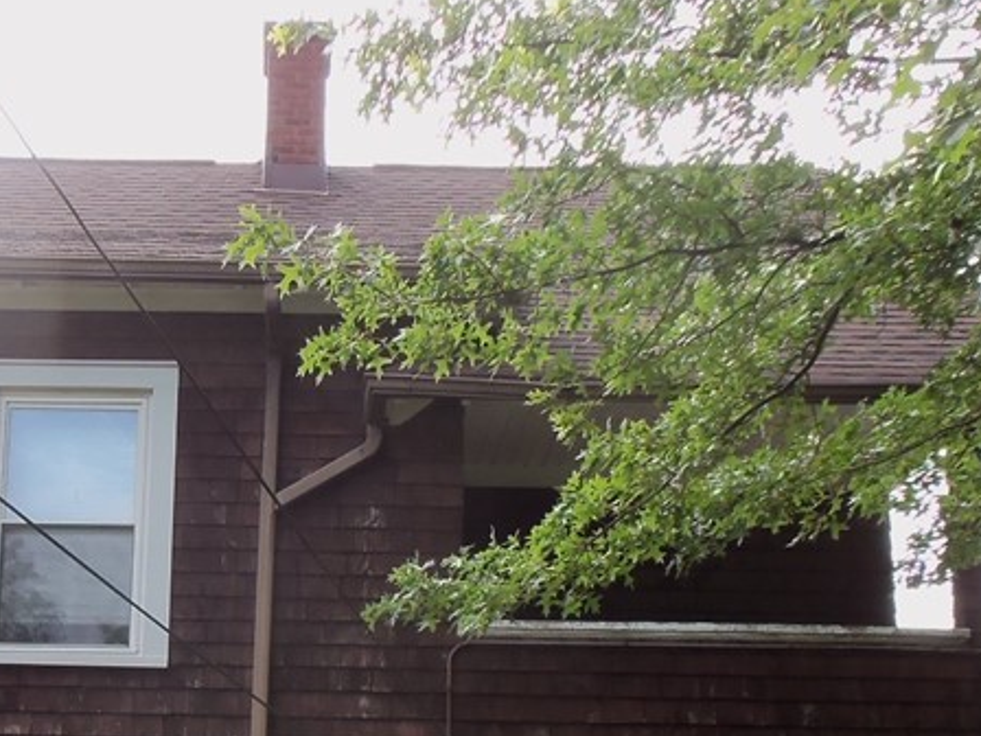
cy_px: 815
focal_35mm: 64
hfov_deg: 29.5
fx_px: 1814
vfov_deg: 21.7
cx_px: 191
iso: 64
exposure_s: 1/100
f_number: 3.3
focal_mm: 5.1
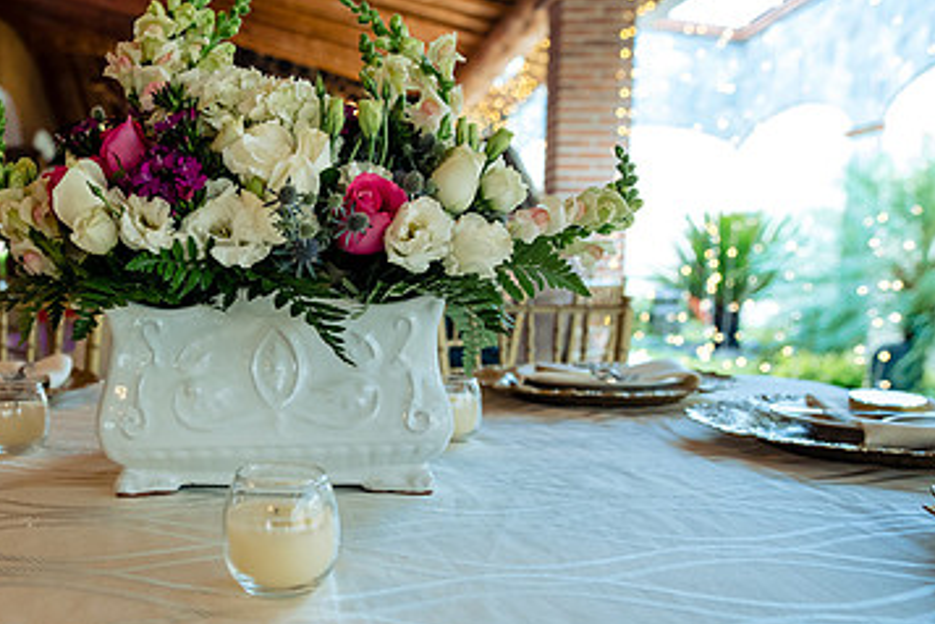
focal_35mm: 39
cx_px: 217
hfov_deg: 47.4
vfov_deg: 34.0
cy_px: 392
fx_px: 1013
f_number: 3.5
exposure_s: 1/125
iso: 1000
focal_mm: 24
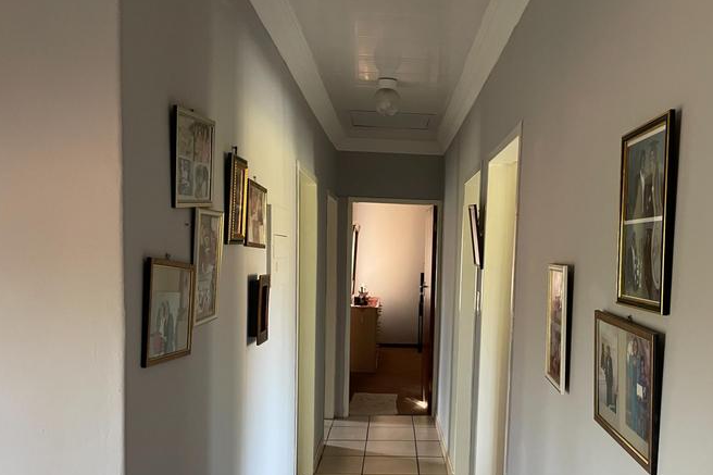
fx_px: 653
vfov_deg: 39.4
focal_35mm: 33
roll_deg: -2.0
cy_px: 321
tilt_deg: -5.2
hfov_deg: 57.0
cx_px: 411
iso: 250
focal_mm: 4.2
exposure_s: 1/60
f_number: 1.6
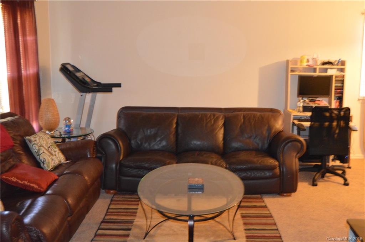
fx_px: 456
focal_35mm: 45
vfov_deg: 29.8
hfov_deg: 43.7
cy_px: 121
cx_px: 182
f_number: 4.2
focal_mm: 30
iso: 3200
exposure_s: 1/15
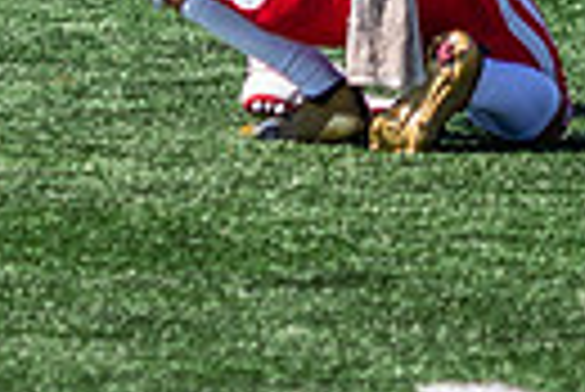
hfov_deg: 1.7
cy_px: -372
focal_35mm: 1197
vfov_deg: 1.2
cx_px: 372
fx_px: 19473
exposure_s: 1/2000
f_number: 2.8
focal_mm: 102
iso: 160
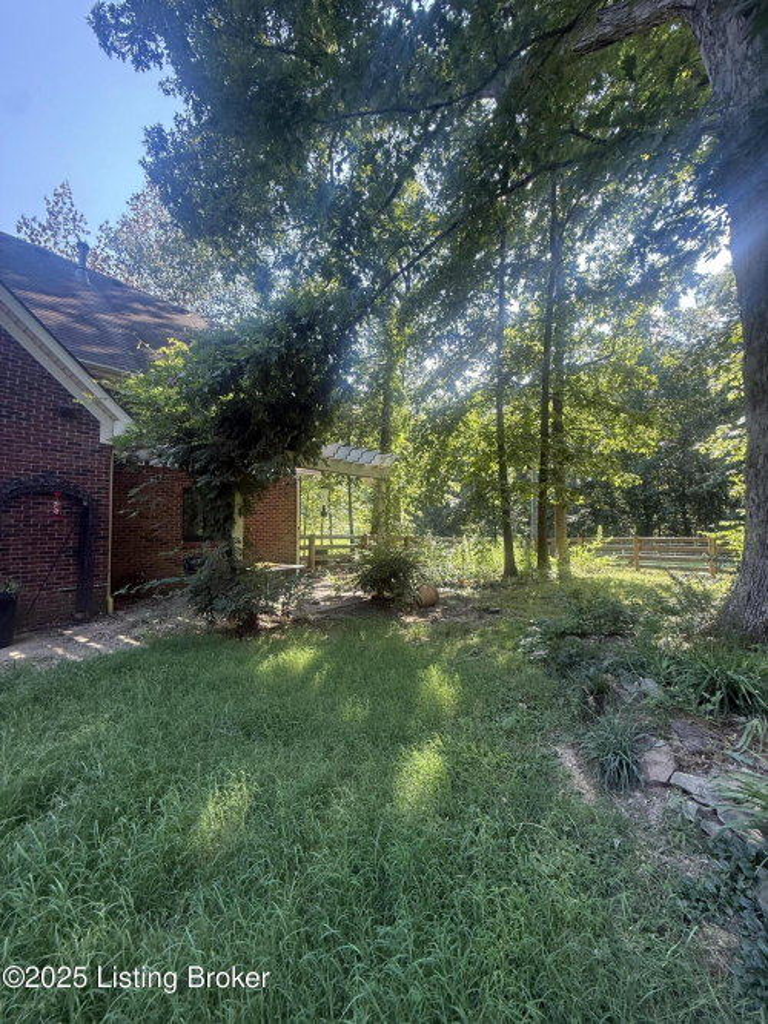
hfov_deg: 85.7
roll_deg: -0.9
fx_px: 414
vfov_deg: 102.1
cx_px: 384
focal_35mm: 14
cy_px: 512
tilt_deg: +2.3
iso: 64
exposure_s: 1/112
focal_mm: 2.22
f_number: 2.2
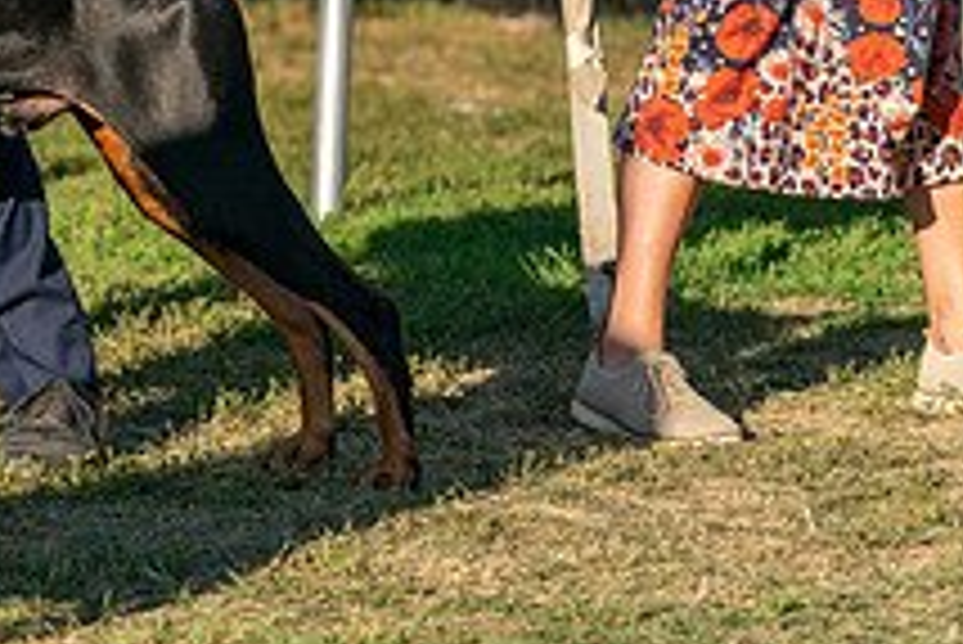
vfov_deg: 4.0
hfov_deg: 6.0
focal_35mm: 344
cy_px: -187
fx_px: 9208
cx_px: -220
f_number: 4.5
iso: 200
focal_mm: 127
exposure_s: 1/1250
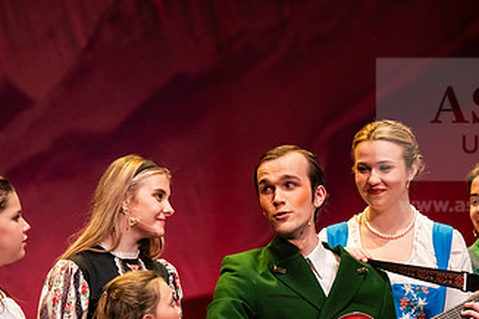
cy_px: 236
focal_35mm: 267
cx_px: 332
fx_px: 3551
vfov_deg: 5.1
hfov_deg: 7.7
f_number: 3.5
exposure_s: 1/250
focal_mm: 150
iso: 3200
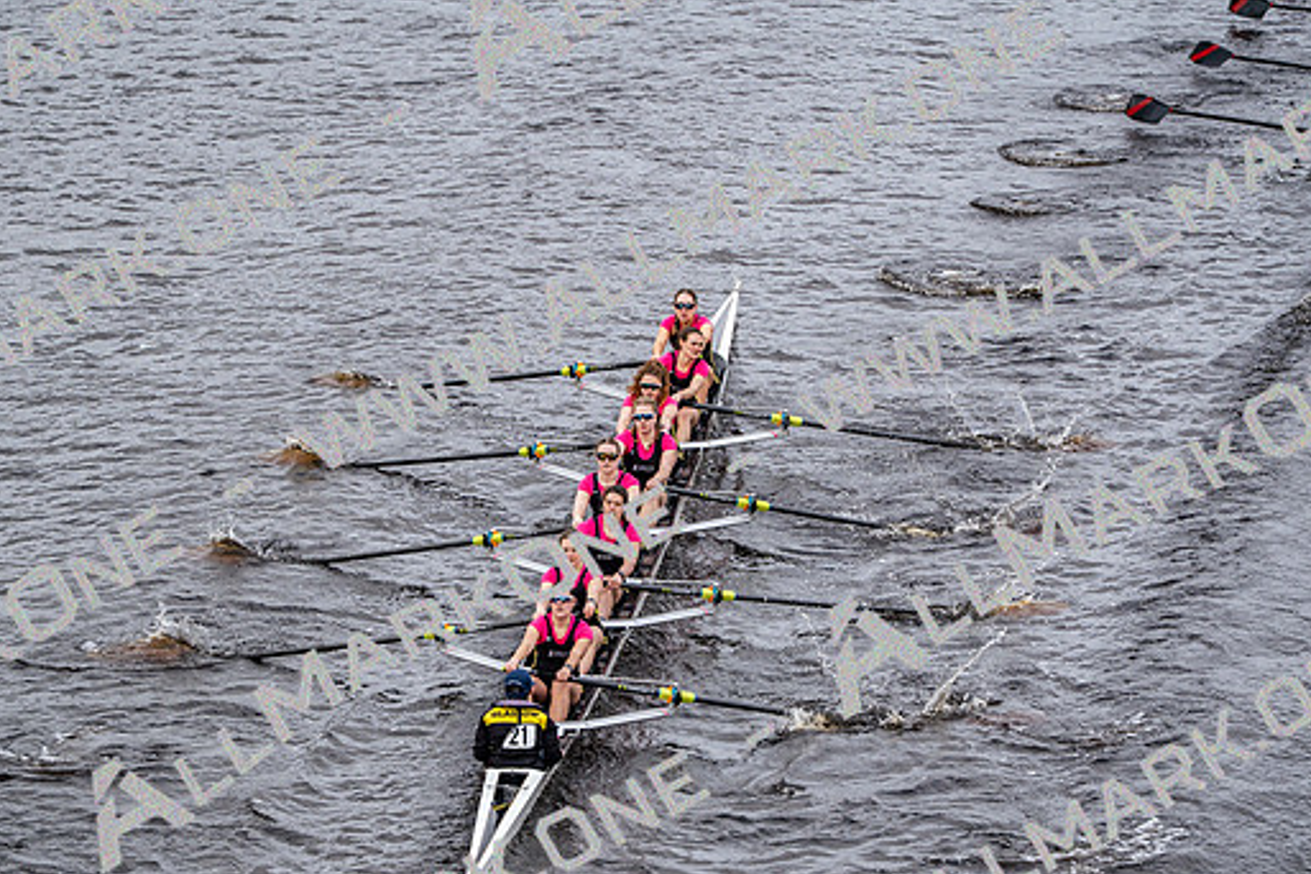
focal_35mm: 226
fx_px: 8230
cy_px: 477
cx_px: 611
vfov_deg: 6.1
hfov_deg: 9.1
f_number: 2.8
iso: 250
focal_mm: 200
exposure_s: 1/2000
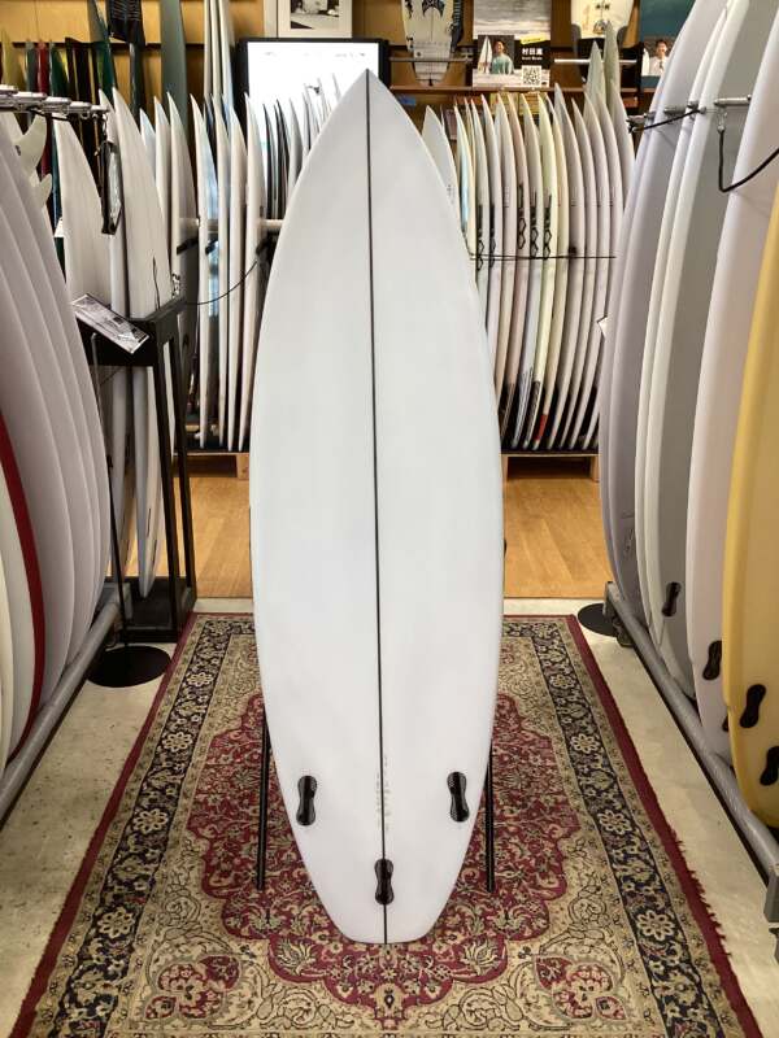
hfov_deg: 45.4
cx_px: 390
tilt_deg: -19.6
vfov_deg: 58.4
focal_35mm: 31
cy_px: 519
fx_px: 930
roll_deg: -2.6
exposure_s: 1/60
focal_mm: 3.3
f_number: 2.4
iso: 80
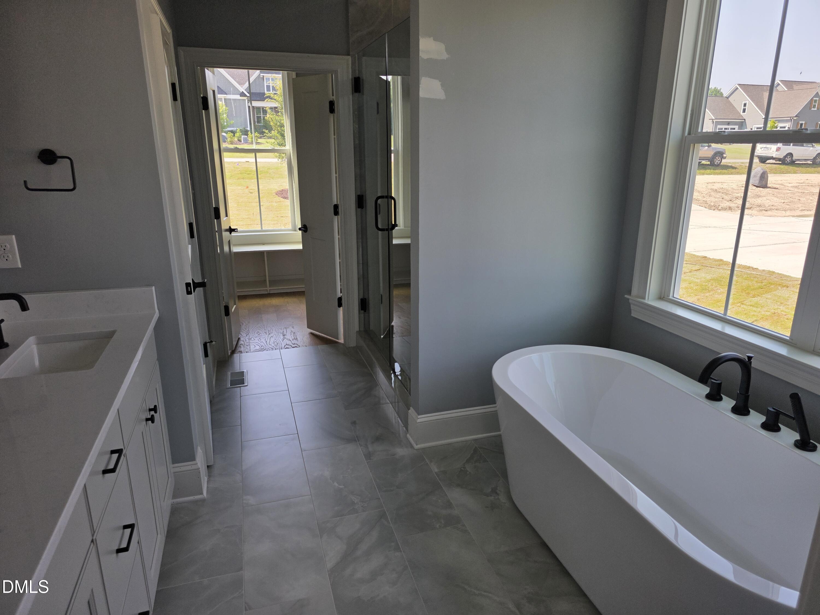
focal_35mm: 23
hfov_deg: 73.9
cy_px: 308
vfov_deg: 58.9
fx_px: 545
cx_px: 410
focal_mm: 6.3
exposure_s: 1/359
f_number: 1.7
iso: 32
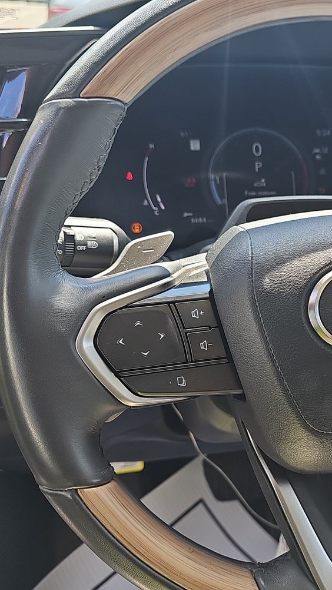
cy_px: 313
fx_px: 626
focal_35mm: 40
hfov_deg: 28.5
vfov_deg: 50.4
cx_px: 303
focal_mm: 6.3
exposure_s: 1/59
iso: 75
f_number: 1.7
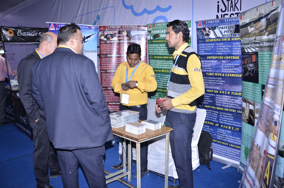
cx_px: 142
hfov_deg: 37.9
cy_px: 94
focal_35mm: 52
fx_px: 413
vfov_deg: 25.6
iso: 200
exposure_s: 1/125
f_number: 5.6
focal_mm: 35
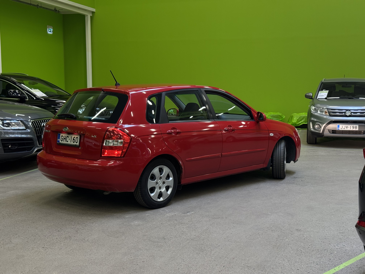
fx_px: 506
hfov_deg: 39.7
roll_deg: +0.5
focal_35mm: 48
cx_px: 182
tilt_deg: -4.9
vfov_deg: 30.3
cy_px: 137
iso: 100
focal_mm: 6.76
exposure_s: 1/100
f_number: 1.78
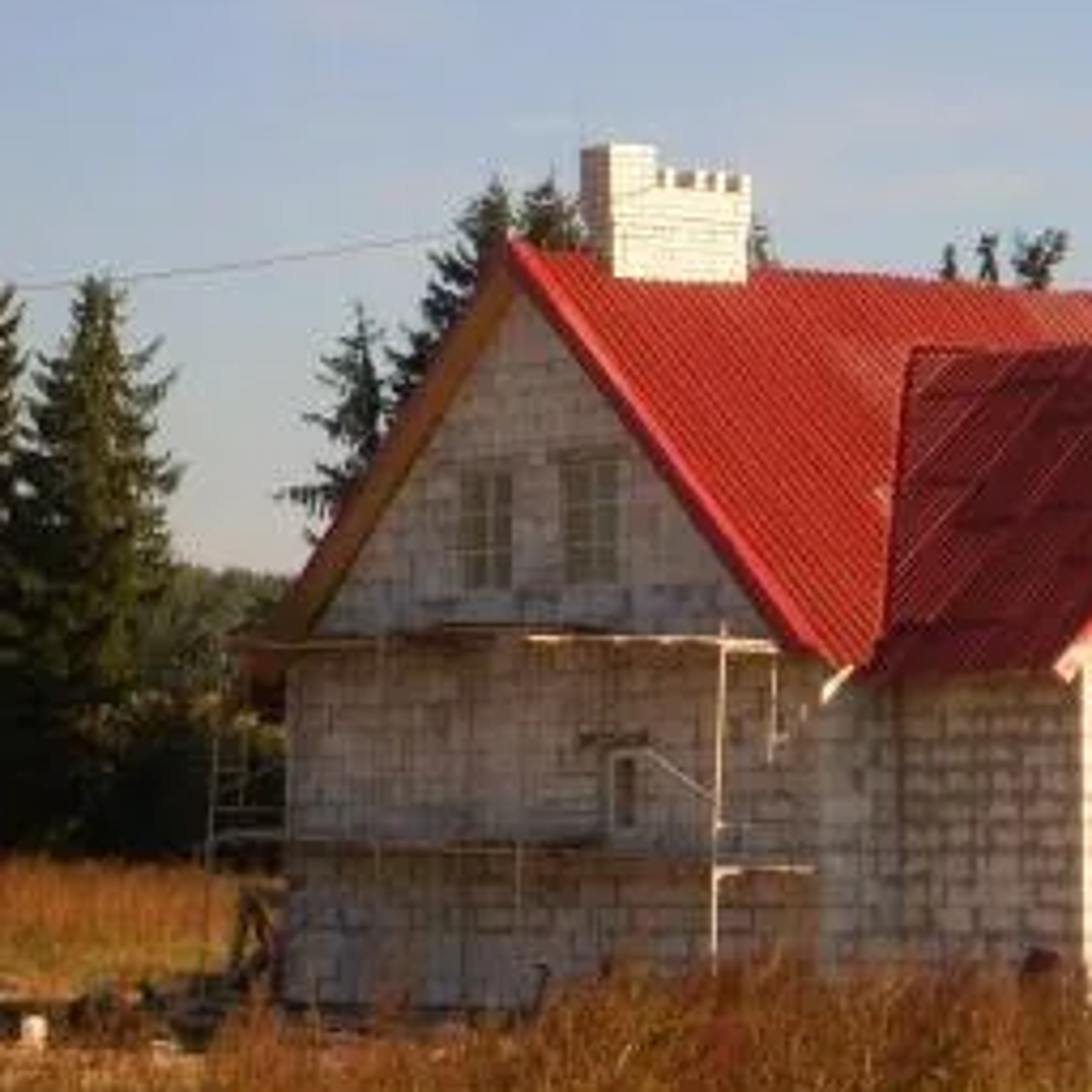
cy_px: 601
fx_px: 5639
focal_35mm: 158
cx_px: 853
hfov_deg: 11.0
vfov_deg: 11.1
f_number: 6.6
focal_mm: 13.5
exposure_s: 1/200
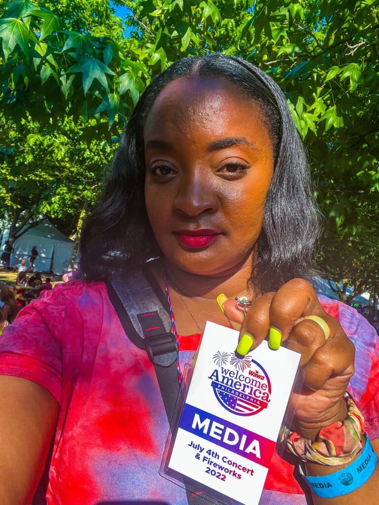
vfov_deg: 60.0
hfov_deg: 46.8
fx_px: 438
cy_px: 252
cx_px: 190
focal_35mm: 30
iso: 32
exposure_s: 1/210
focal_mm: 2.71
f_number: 2.2
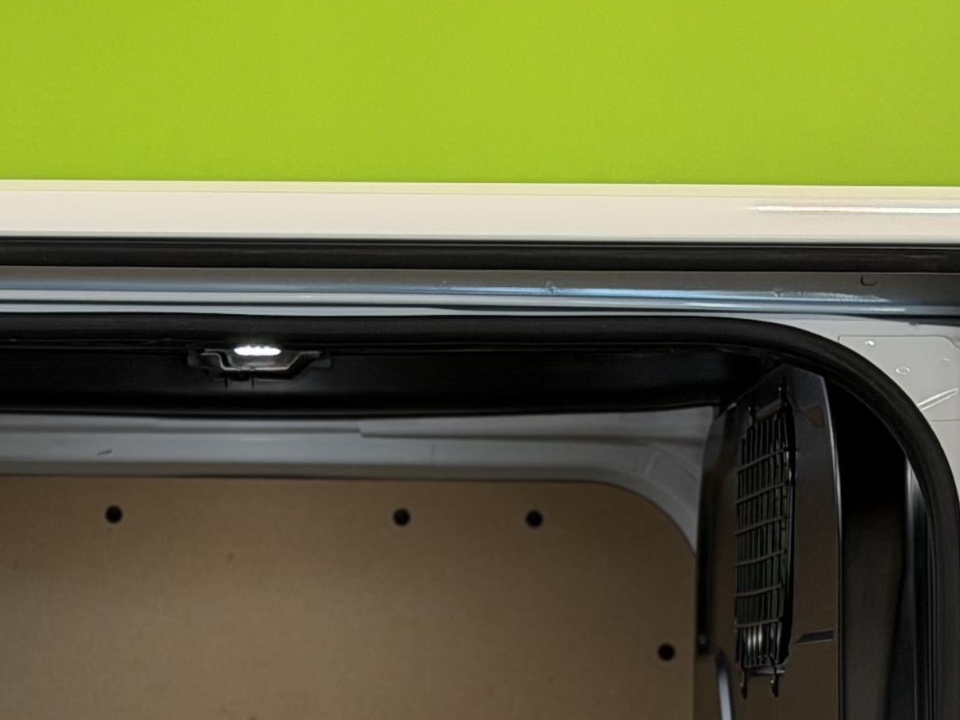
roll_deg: +0.5
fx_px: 4548
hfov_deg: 12.0
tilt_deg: -6.2
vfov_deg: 8.7
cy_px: 1212
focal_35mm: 164
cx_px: 279
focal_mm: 6.76
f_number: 1.78
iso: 80
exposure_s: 1/103
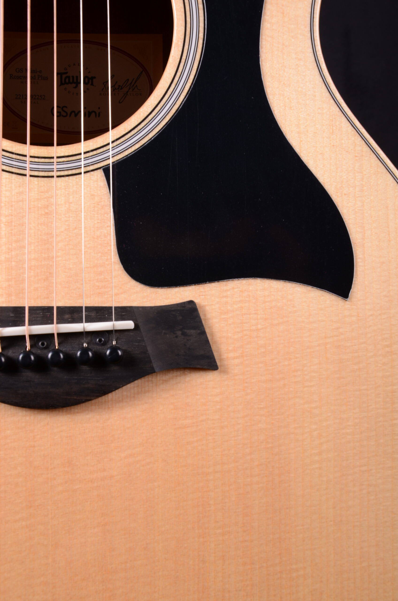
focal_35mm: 48
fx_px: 799
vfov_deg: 41.2
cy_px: 300
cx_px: 199
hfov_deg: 28.0
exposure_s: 1/200
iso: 200
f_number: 13
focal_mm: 32
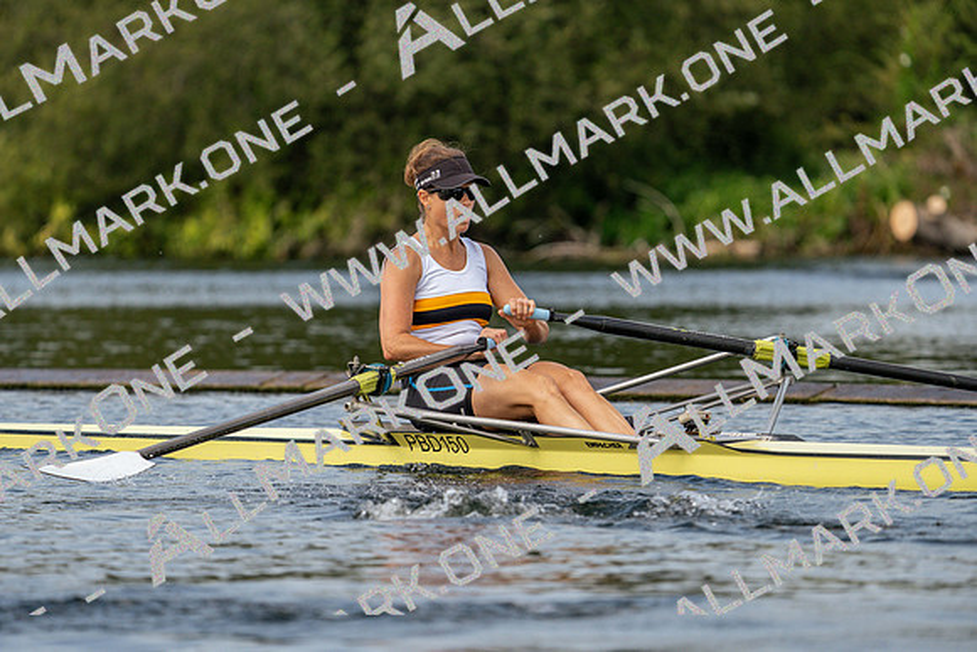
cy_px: 326
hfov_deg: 5.8
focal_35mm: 356
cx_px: 488
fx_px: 9663
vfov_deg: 3.9
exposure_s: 1/1600
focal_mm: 356
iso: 400
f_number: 6.3
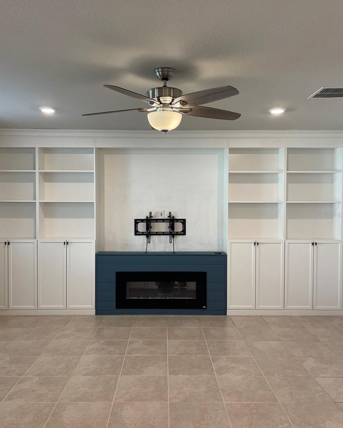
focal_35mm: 29
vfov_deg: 60.4
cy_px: 214
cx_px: 163
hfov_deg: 50.0
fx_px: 368
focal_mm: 5.1
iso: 125
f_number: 1.6
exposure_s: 1/120
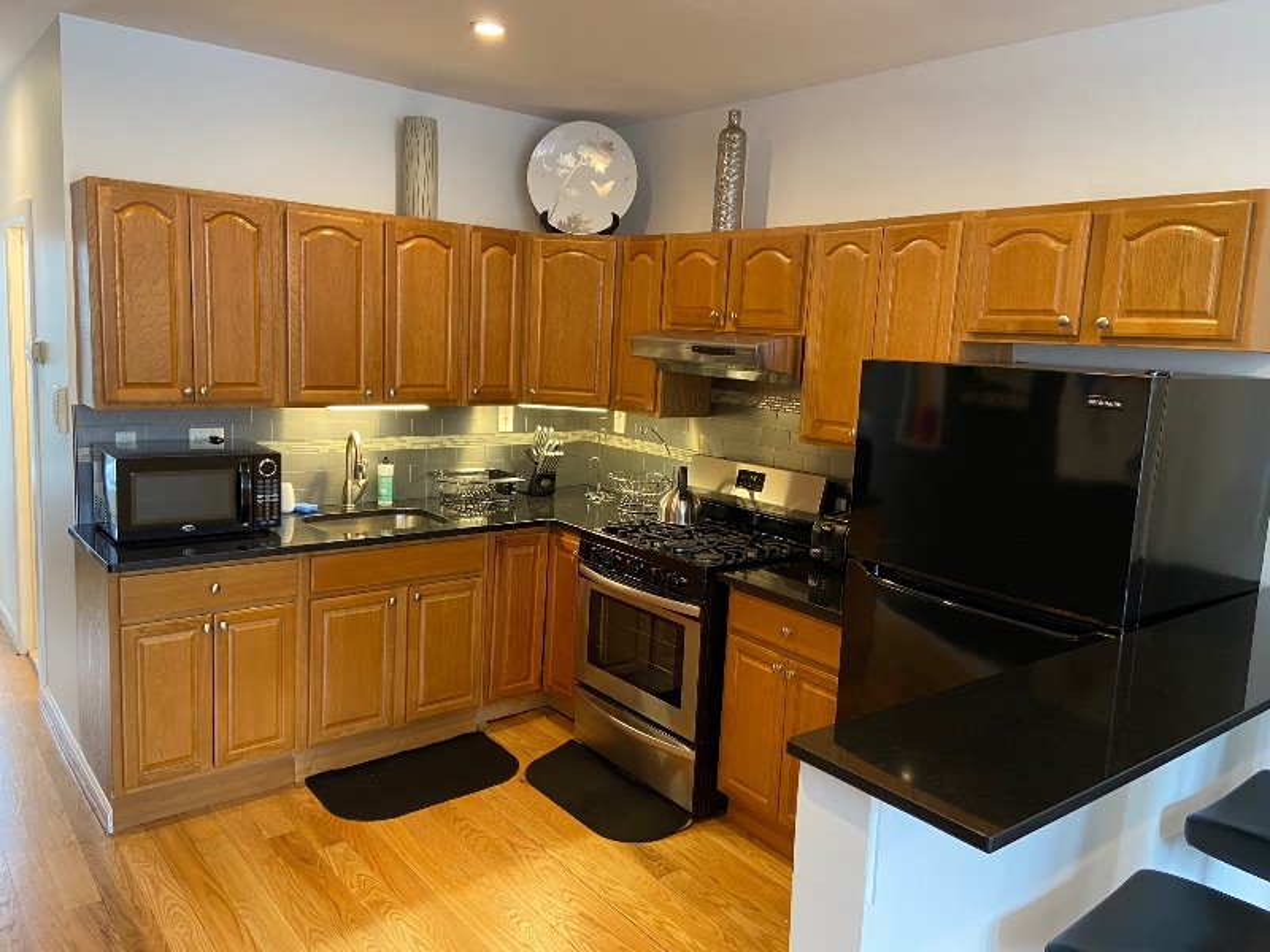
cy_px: 476
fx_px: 954
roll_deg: -3.1
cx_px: 635
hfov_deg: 67.3
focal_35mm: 26
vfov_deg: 53.1
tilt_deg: -7.8
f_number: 1.8
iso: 250
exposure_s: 1/60
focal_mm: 4.25
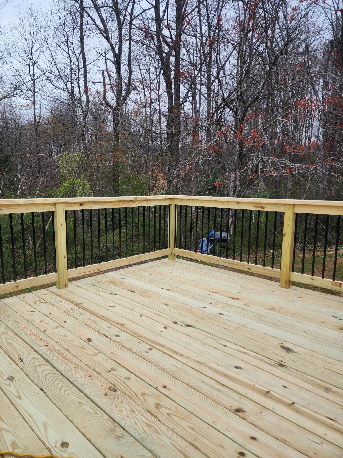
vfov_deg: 73.9
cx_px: 172
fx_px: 304
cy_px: 229
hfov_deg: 58.9
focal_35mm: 23
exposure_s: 1/246
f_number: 1.8
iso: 12
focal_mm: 6.4
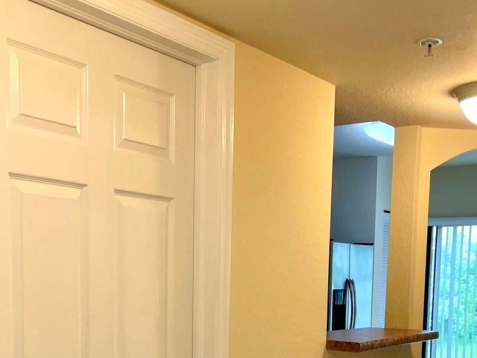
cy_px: 356
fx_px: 730
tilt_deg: -5.6
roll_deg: -1.3
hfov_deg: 36.1
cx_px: 218
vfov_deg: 26.1
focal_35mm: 53
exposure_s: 1/120
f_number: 1.6
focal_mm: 4.2
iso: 125
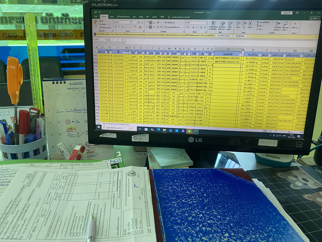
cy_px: 121
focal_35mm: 26
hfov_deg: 67.3
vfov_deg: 53.1
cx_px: 161
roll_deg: -0.5
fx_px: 242
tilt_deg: -20.8
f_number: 1.8
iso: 100
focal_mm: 4.25
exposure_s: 1/60
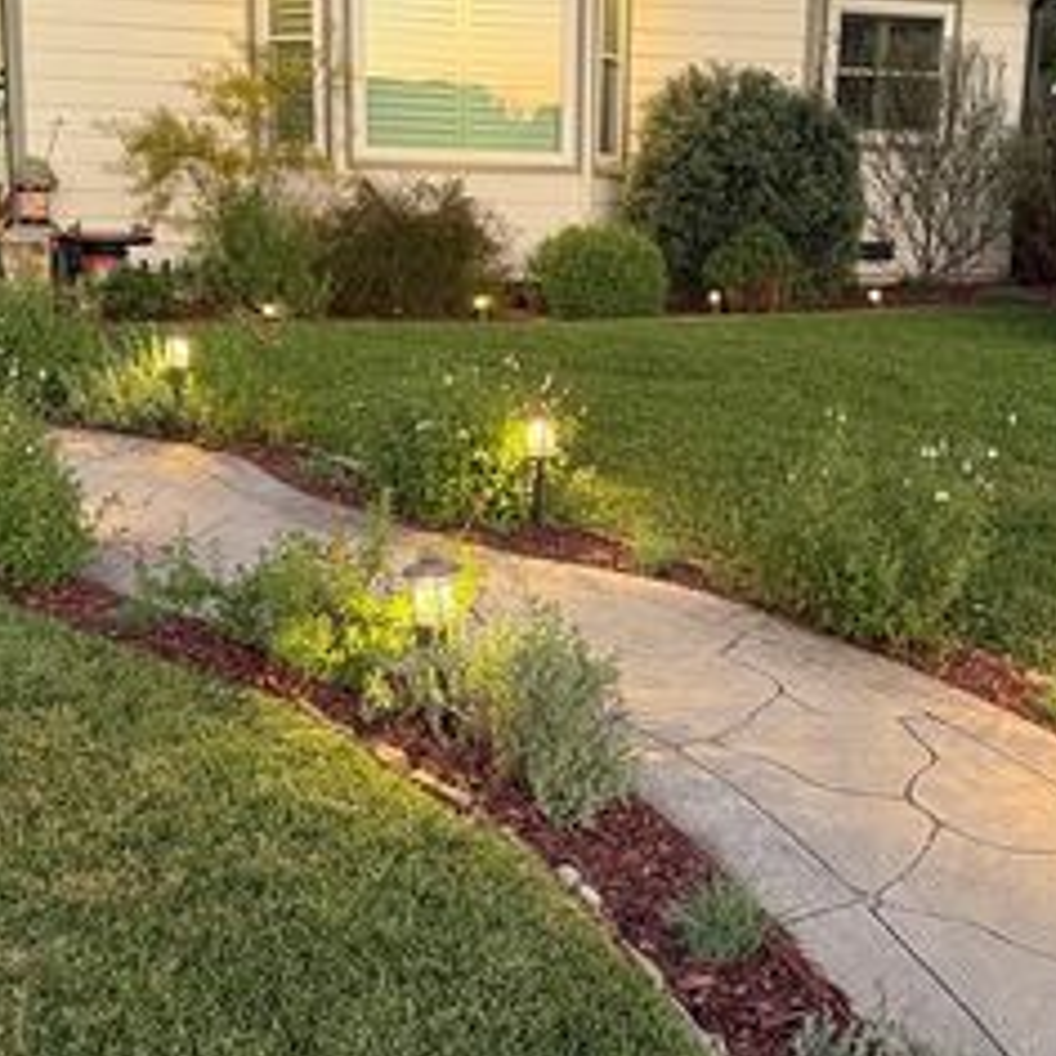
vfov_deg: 37.5
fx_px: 1553
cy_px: 472
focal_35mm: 45
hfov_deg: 37.5
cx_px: 591
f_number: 1.78
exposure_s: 1/60
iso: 400
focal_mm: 6.76
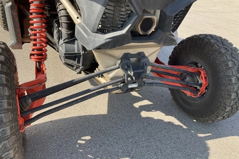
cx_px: 122
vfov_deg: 42.3
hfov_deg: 60.3
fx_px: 206
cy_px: 76
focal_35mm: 31
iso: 25
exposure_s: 1/389
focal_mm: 3
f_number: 1.8
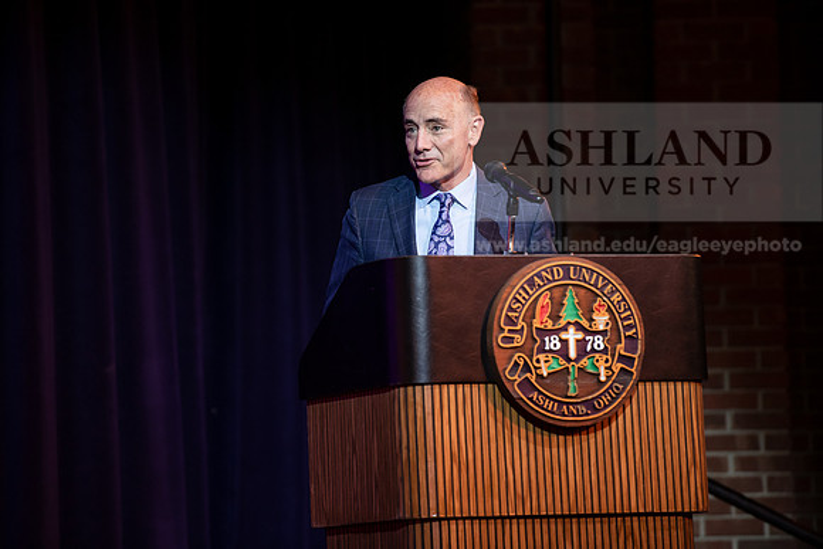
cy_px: 274
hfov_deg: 10.3
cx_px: 412
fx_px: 4573
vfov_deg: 6.9
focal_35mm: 200
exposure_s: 1/200
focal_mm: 200
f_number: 3.2
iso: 1250
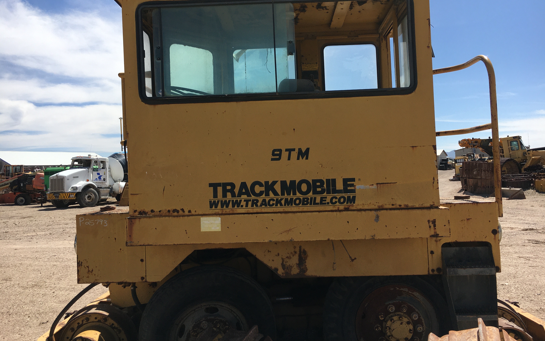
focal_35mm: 31
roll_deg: +2.4
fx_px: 460
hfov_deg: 61.2
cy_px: 161
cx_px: 273
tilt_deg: +1.7
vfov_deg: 40.6
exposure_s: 1/1876
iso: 25
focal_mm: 4.15
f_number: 2.2
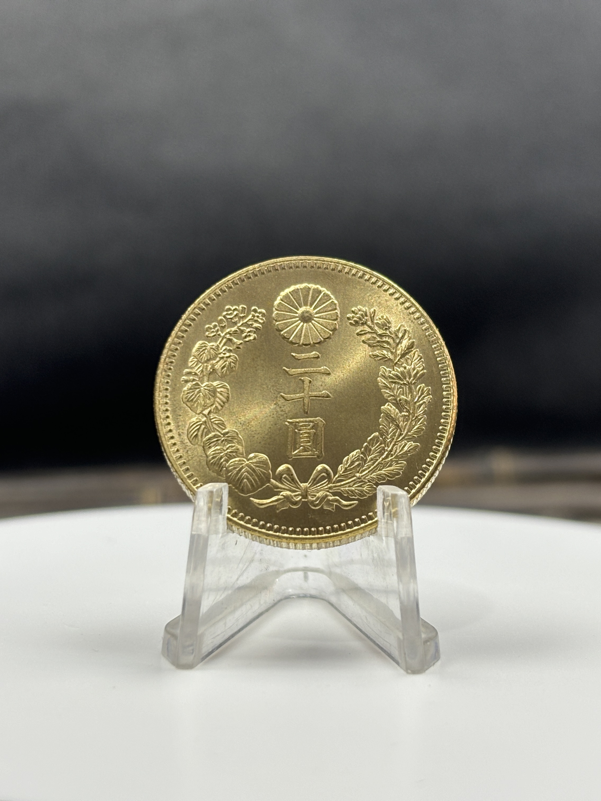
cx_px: 300
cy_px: 400
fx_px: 1204
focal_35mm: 52
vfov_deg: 36.8
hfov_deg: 28.0
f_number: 1.6
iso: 50
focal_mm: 5.96
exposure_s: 1/65
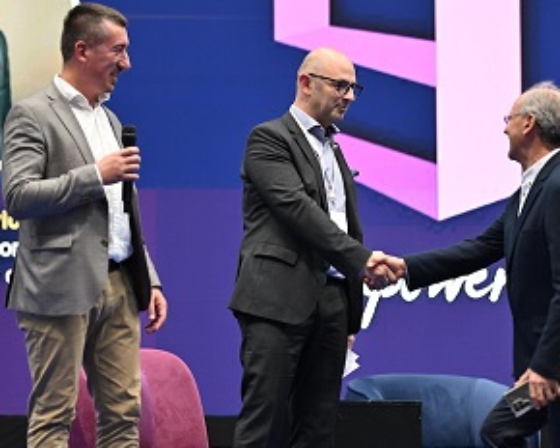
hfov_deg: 12.7
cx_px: 417
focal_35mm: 151
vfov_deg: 10.2
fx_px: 2503
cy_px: 272
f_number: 1.2
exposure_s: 1/320
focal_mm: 85
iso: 500
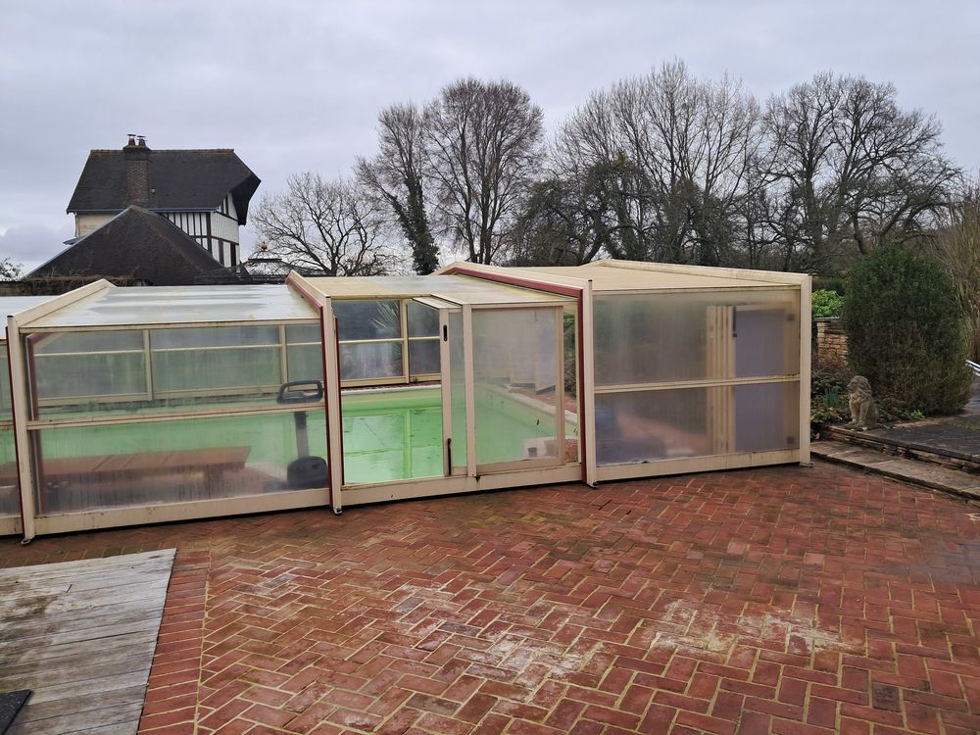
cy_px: 368
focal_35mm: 27
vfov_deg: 51.4
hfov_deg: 65.3
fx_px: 764
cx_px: 490
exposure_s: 1/294
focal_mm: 4
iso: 50
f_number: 1.8
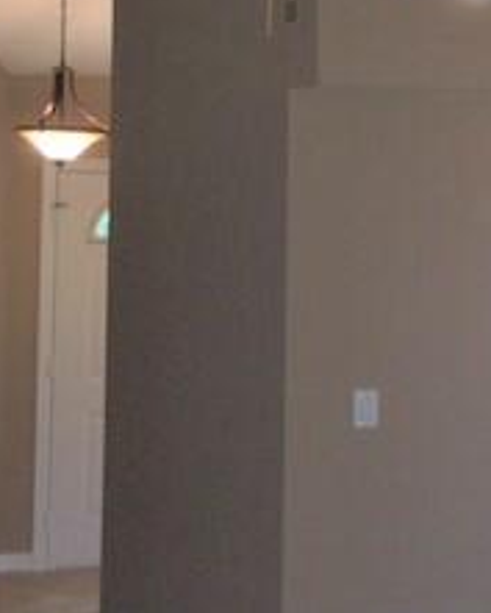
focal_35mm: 82
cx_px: 766
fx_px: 1488
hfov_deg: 16.8
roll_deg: +1.4
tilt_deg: +0.6
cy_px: 200
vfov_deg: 23.2
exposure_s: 1/40
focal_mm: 4.15
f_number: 2.2
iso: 32
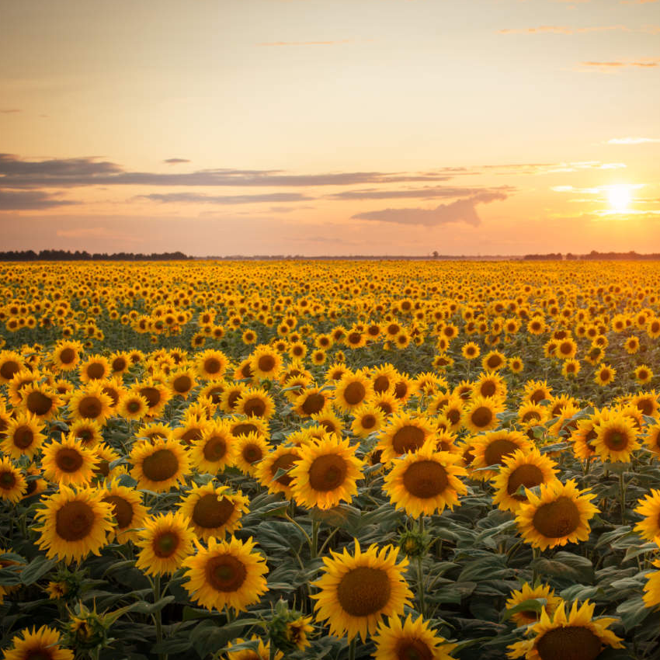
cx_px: 417
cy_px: 329
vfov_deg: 26.9
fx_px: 1381
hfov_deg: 26.8
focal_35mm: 64
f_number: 8
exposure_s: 1/160
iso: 200
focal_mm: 50
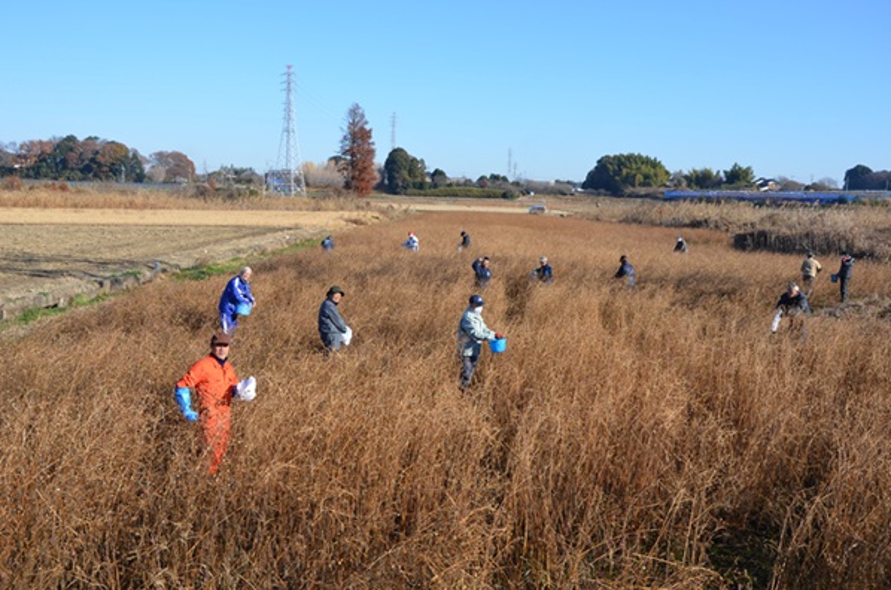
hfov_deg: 51.4
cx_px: 446
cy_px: 295
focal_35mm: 38
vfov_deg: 35.3
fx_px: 926
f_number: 8
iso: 125
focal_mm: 25
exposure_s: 1/250
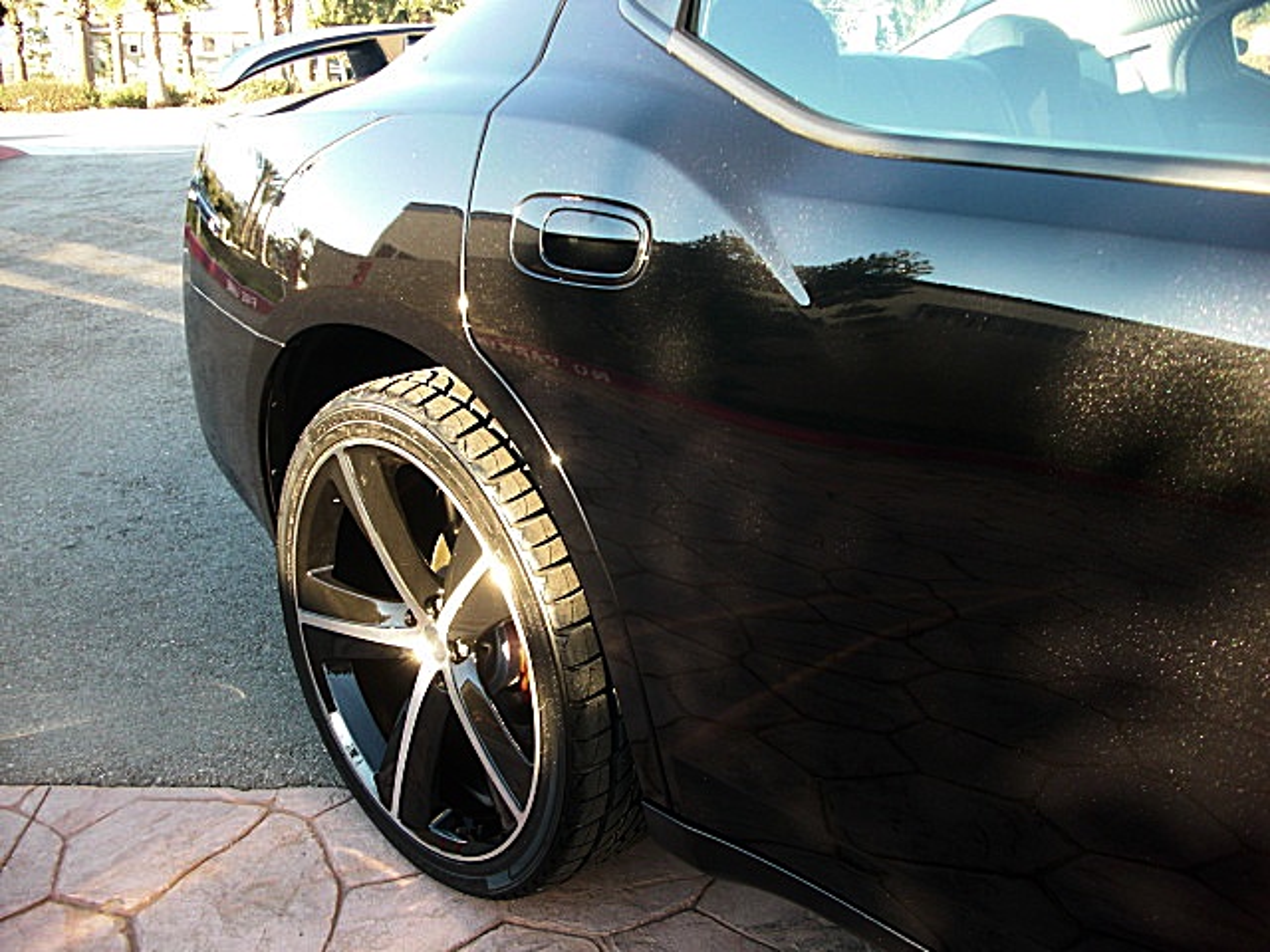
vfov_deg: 39.7
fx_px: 1321
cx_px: 635
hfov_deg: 51.4
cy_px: 476
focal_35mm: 36
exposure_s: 1/80
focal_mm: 6.3
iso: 100
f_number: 2.8
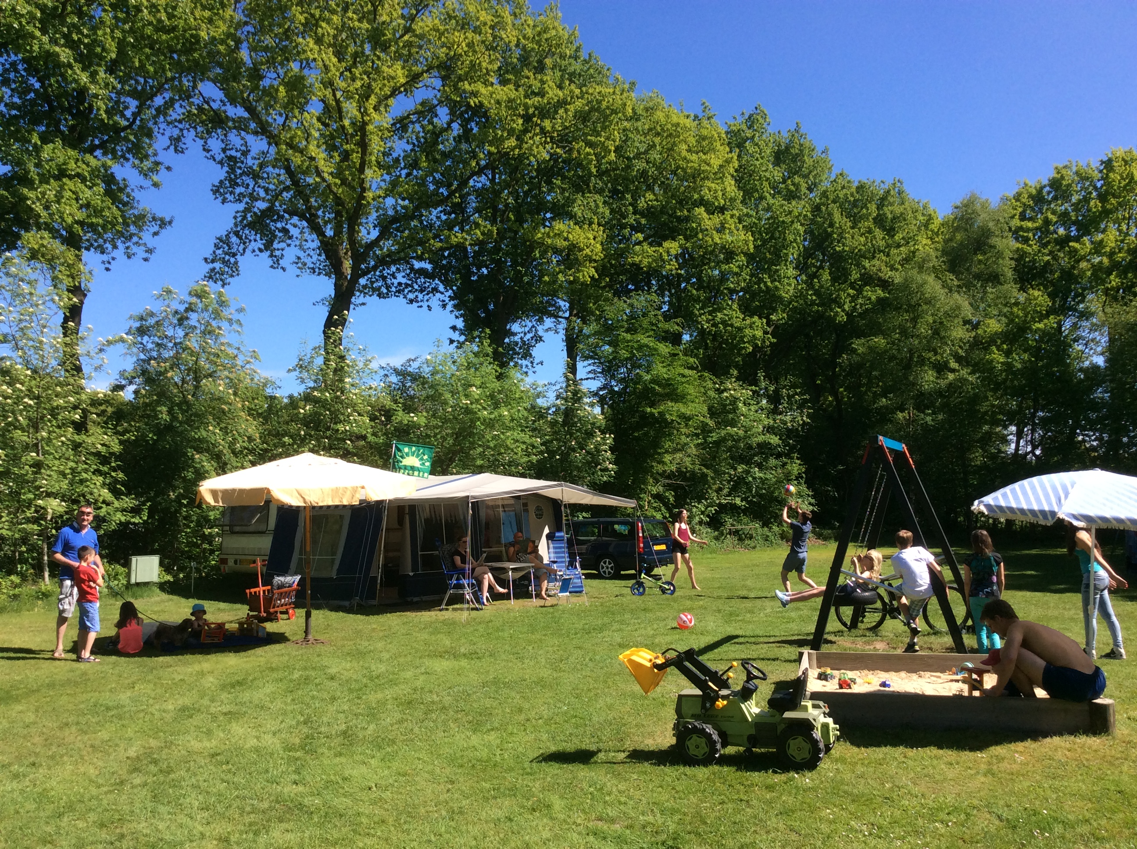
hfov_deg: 56.9
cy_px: 424
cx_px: 568
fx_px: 1050
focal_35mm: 32
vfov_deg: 44.1
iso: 32
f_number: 2.4
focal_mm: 3.3
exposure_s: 1/907
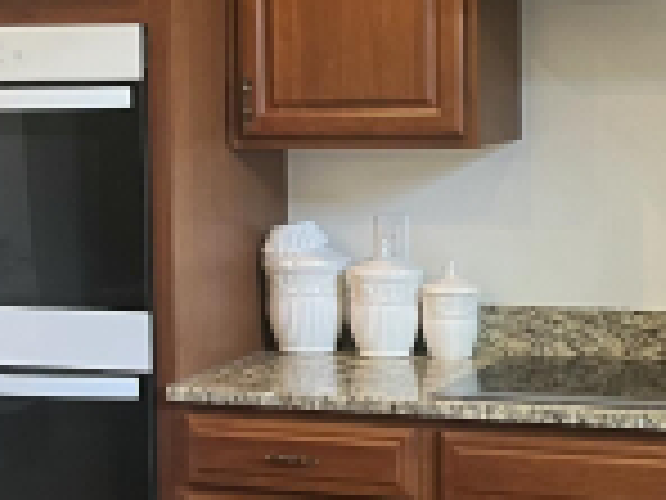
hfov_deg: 16.8
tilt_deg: -6.8
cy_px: 248
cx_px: 191
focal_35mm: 117
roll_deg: +1.0
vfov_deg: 12.7
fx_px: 2251
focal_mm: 5.1
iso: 125
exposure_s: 1/60
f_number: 1.6
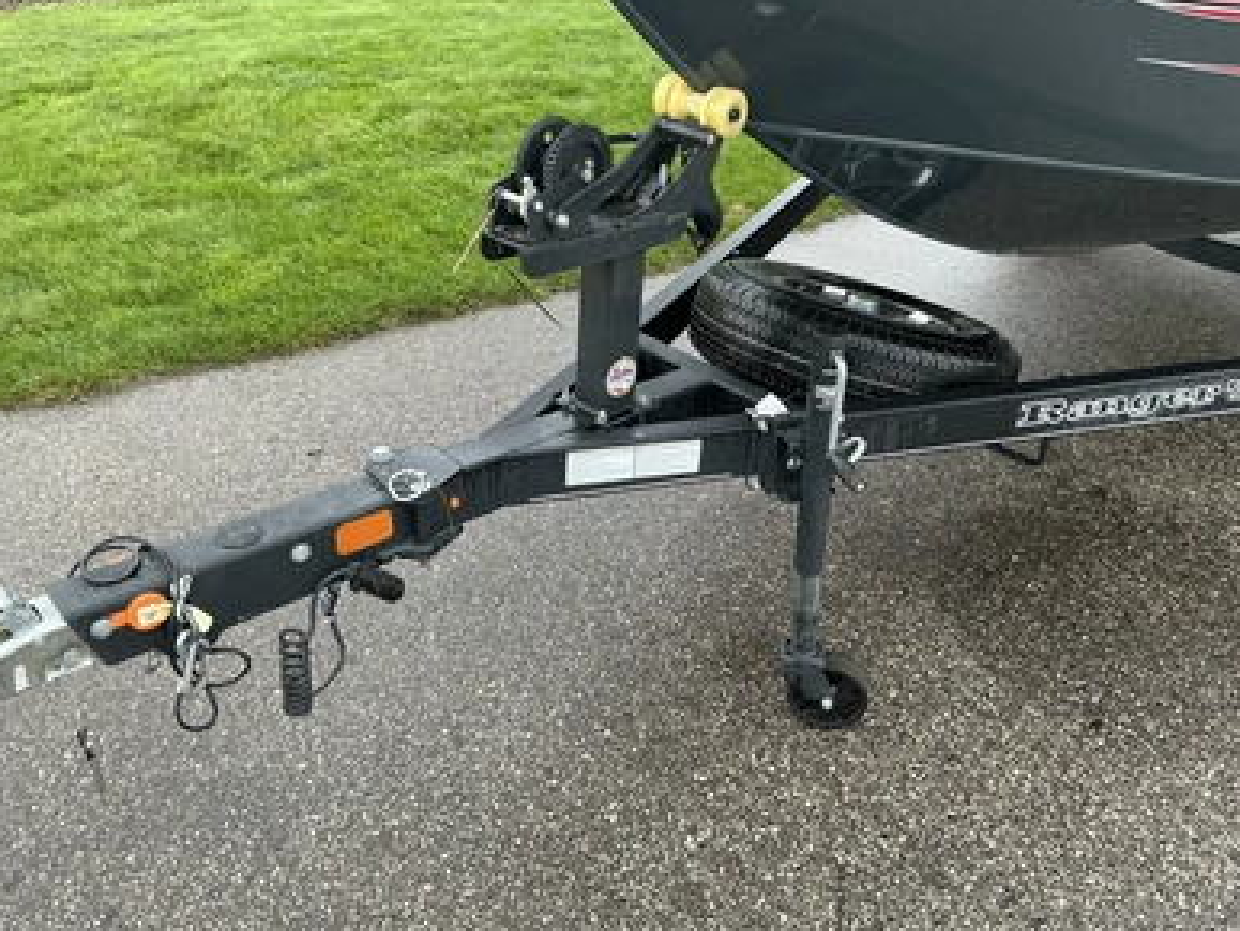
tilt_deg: -33.9
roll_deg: -0.3
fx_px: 1039
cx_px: 610
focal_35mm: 29
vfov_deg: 48.3
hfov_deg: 61.6
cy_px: 466
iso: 50
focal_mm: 3
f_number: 1.8
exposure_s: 1/122
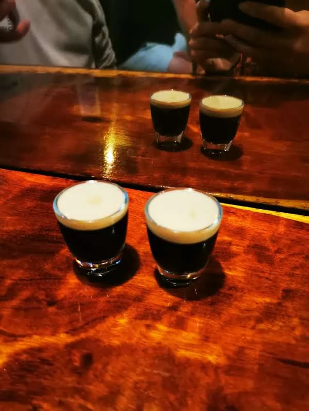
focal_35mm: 27
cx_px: 154
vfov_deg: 65.3
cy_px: 206
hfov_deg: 51.4
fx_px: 321
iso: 1000
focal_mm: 5.56
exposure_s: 1/20
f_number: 1.6
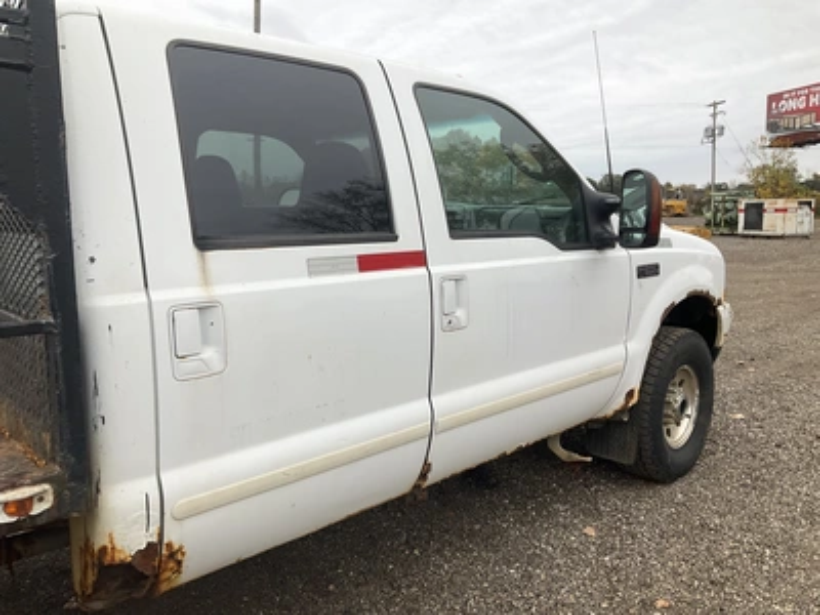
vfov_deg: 48.2
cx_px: 410
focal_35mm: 29
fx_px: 687
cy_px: 308
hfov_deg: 61.7
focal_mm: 3
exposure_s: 1/478
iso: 25
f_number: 1.8
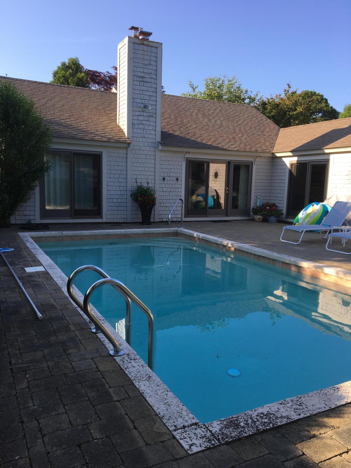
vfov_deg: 61.7
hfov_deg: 48.2
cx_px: 176
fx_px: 392
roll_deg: -1.2
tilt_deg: -8.3
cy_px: 234
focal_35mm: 29
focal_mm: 4.15
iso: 25
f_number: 2.2
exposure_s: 1/582
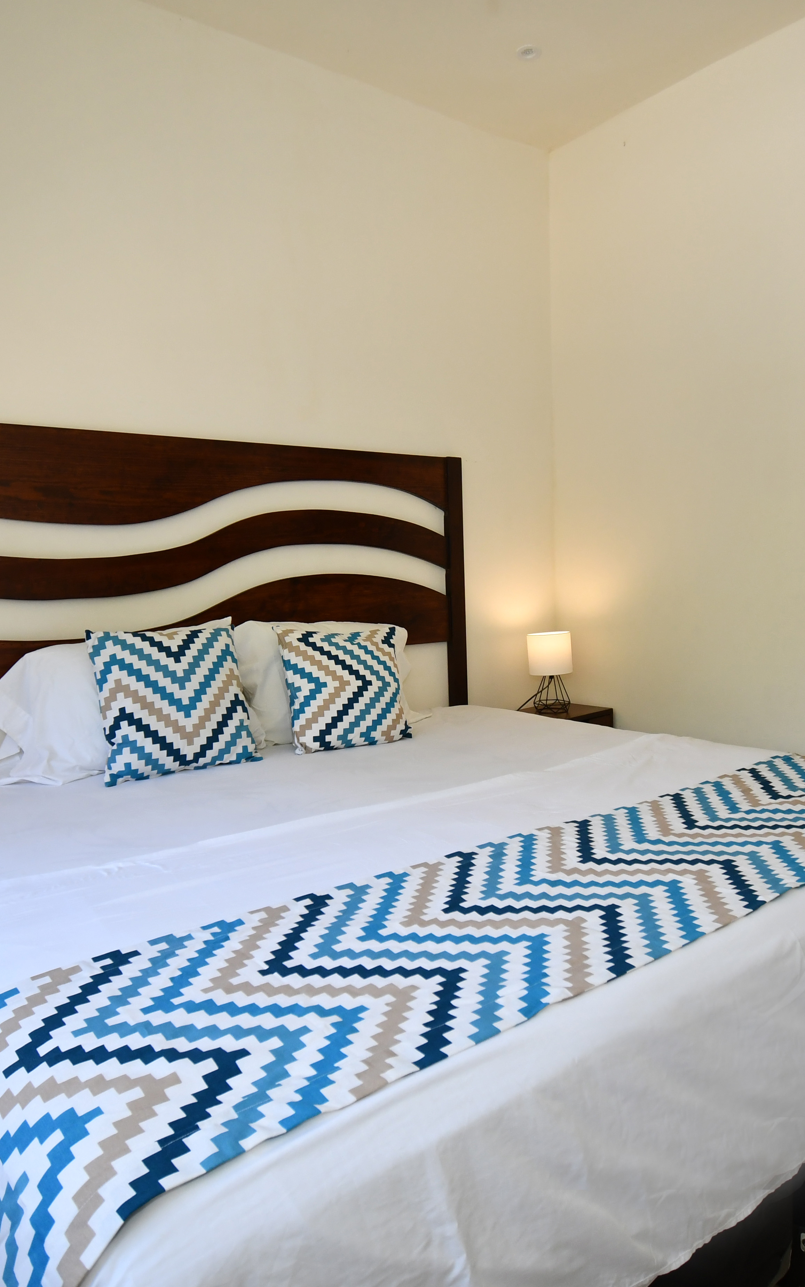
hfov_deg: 52.9
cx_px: 434
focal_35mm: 23
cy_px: 644
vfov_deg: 77.2
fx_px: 807
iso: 640
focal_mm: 10
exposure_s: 1/250
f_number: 4.5
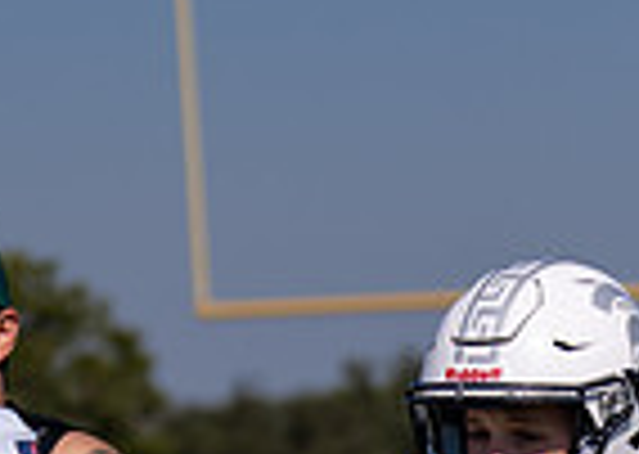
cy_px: 1029
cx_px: 469
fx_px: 6868
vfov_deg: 3.7
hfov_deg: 5.3
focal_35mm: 379
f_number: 2.8
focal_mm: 70
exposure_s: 1/4000
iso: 100
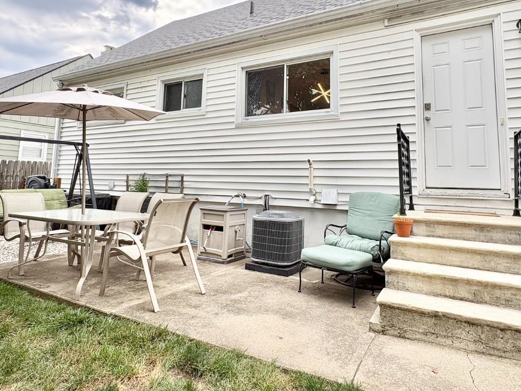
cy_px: 147
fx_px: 331
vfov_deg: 60.3
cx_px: 270
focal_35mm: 22
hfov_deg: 76.4
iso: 40
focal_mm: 2.22
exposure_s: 1/251
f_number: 2.2
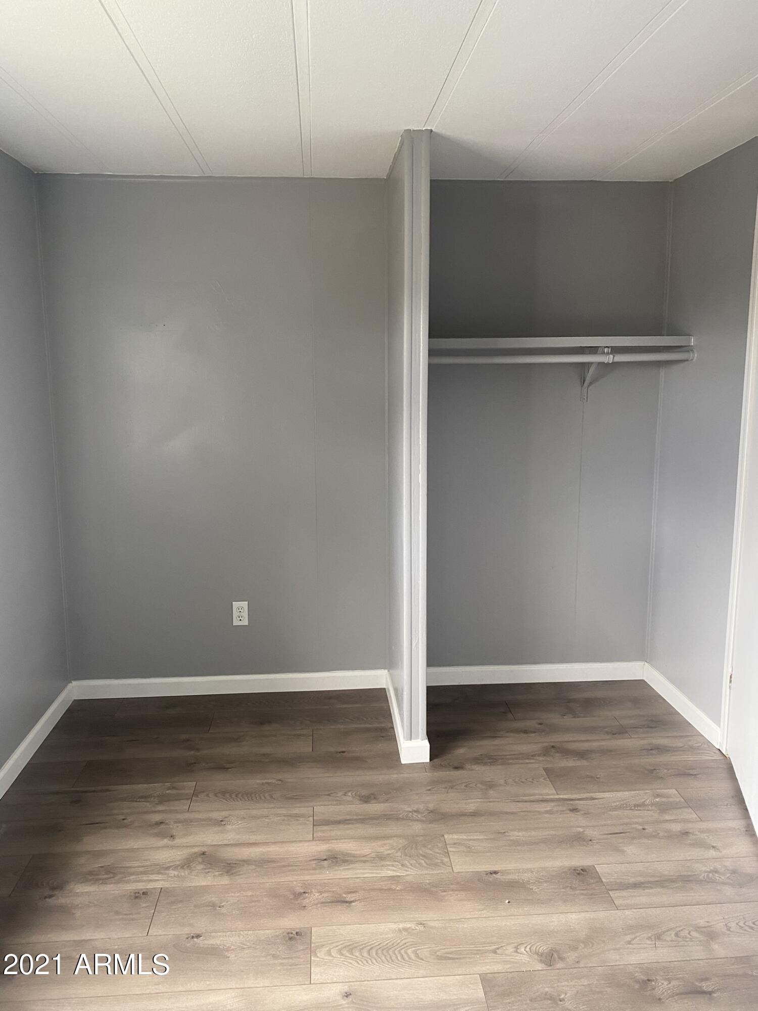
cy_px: 506
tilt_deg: -9.7
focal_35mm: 26
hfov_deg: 53.1
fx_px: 759
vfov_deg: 67.3
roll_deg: +0.3
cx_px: 379
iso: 125
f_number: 1.8
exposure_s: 1/62
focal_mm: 4.25
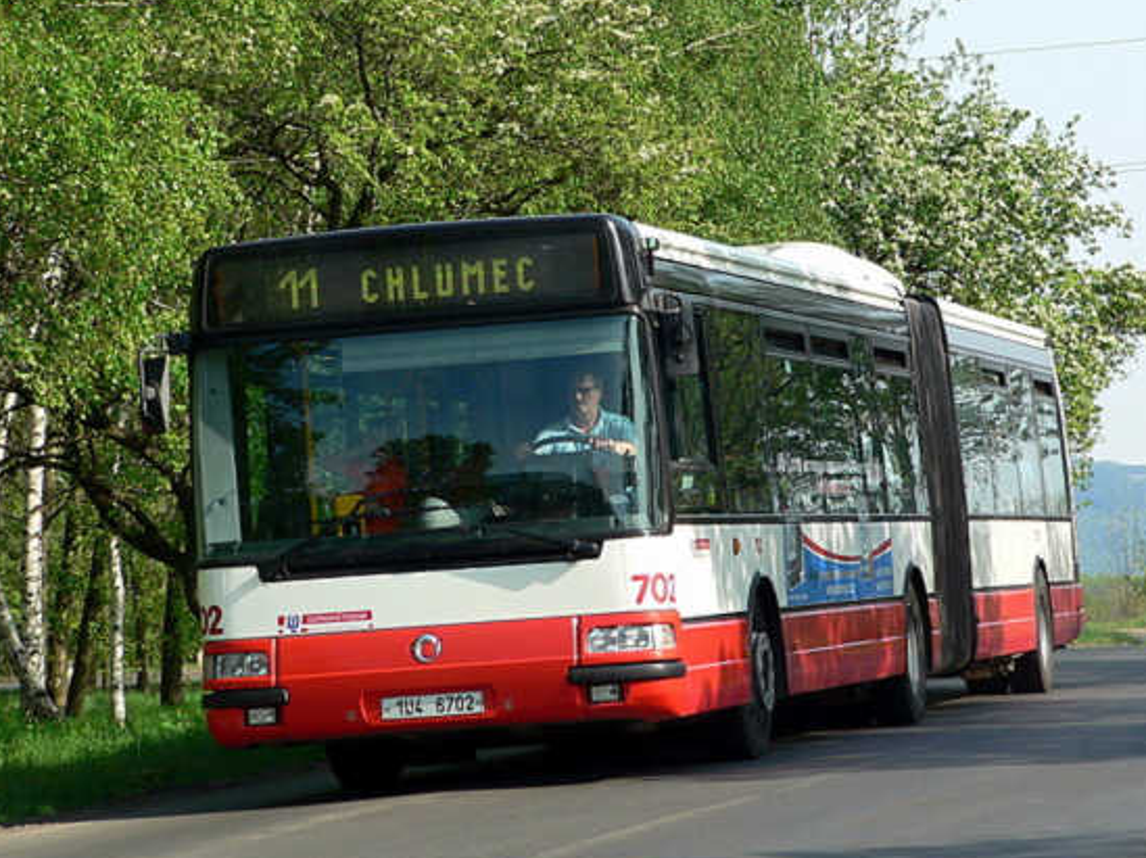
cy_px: 438
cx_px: 626
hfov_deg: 13.4
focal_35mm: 147
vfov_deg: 10.1
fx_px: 4863
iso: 80
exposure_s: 1/320
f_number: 4
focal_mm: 16.5
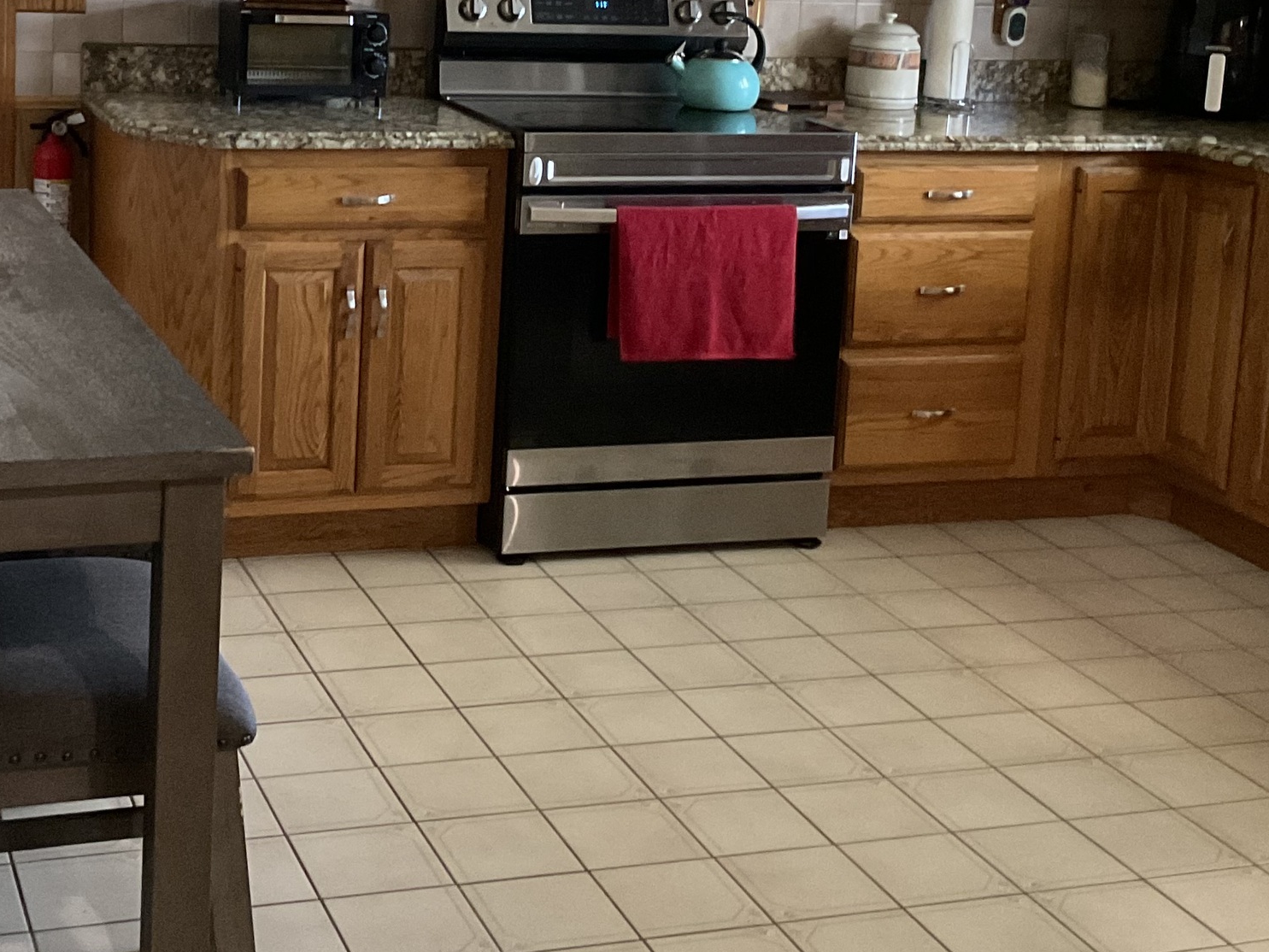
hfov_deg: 31.9
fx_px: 2200
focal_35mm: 60
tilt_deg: -10.2
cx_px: 420
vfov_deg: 24.0
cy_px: 178
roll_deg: -2.6
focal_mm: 3
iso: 250
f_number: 1.8
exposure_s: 1/30
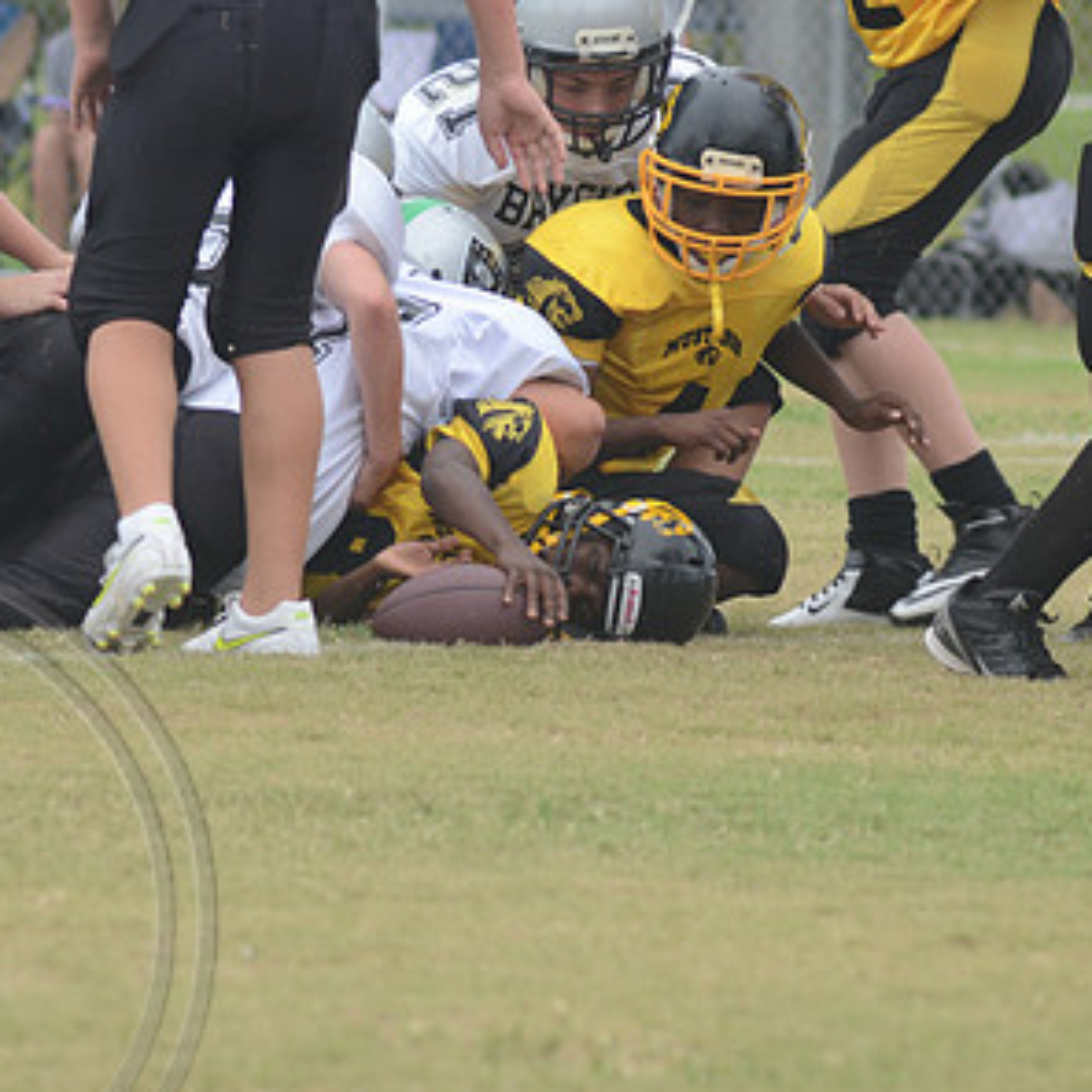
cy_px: 557
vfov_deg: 3.5
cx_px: 502
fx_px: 17774
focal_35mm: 498
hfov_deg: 3.5
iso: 400
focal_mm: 200
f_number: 5.6
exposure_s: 1/640
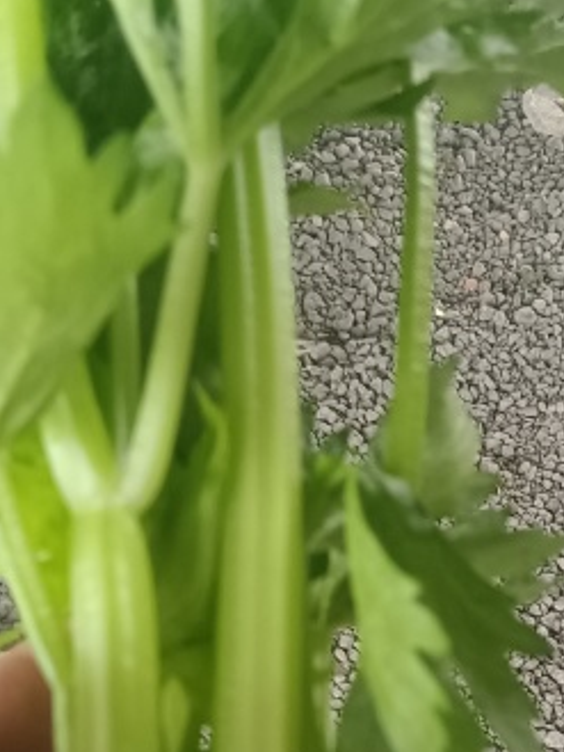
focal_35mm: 81
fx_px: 1759
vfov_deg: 23.4
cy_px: 705
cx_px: 436
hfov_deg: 18.1
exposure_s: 1/50
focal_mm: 4.71
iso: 635
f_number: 1.79
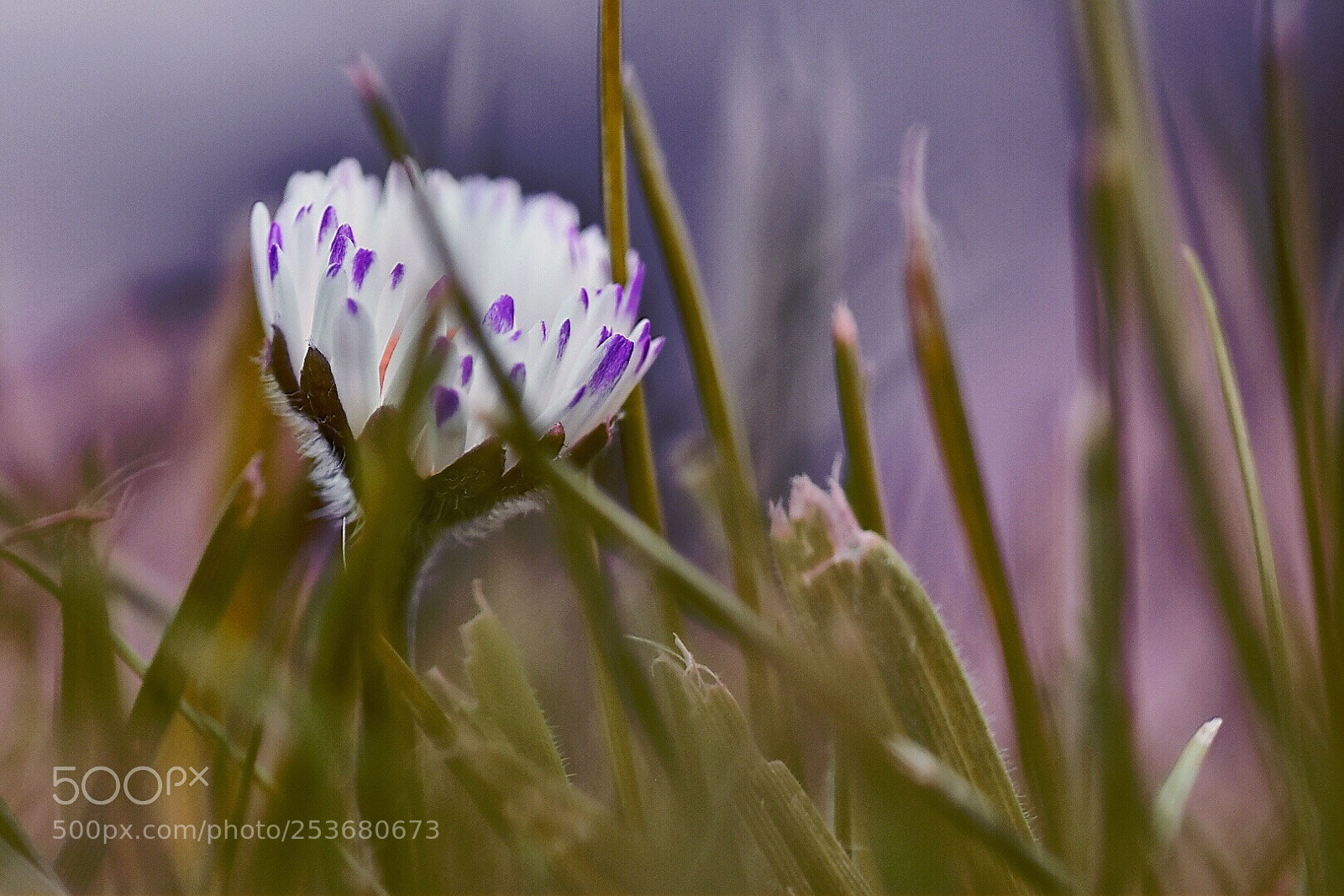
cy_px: 448
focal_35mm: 158
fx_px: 5880
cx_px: 672
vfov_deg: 8.7
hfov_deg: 13.0
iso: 900
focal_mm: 105
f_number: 9
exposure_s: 1/160
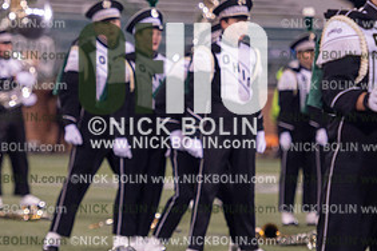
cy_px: 86
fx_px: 3236
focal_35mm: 309
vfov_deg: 4.4
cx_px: 172
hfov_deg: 6.7
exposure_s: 1/1250
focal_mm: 150
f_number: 2.8
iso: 2500
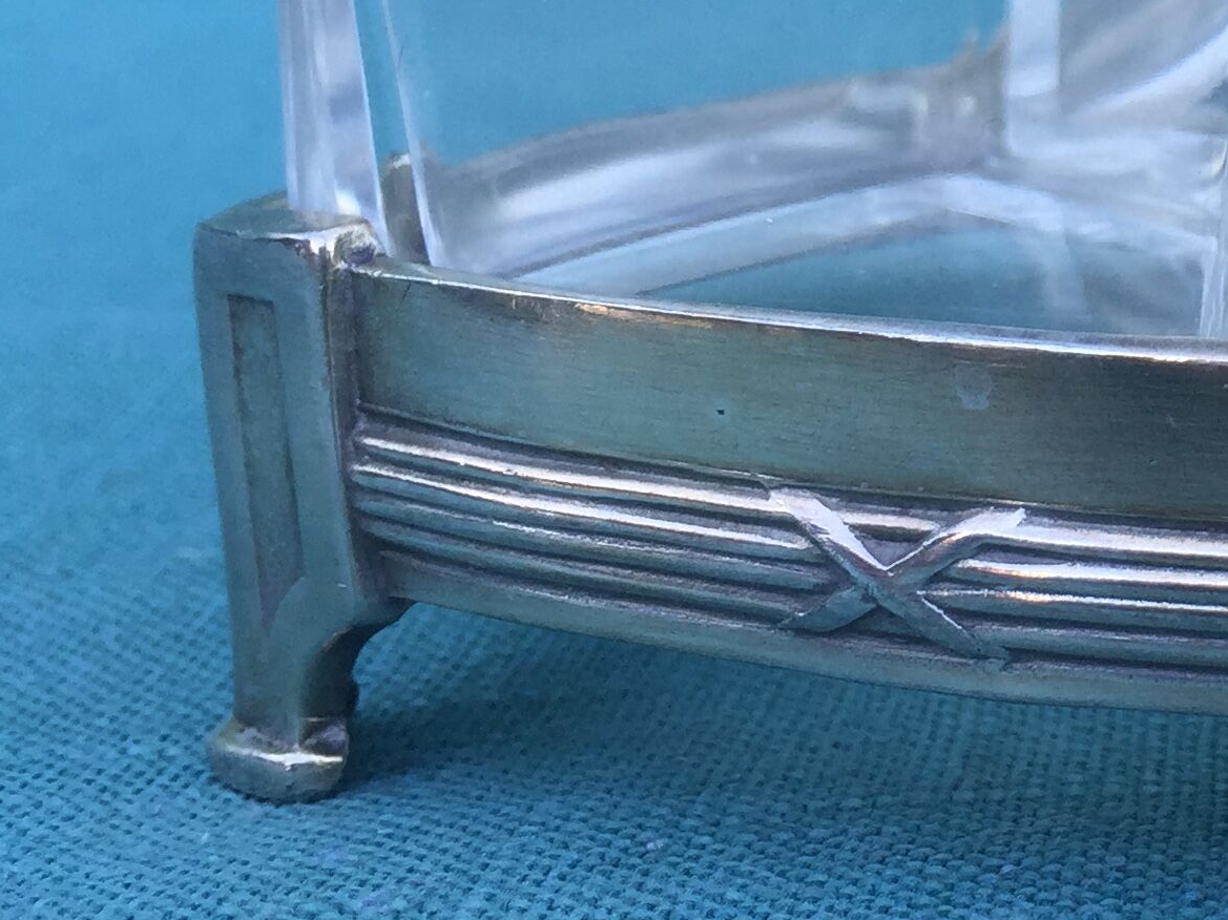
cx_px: 1545
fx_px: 2873
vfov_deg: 17.9
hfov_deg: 22.0
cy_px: 106
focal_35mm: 81
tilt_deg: -6.7
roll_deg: +0.0
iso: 32
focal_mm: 4.15
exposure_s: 1/214
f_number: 2.2
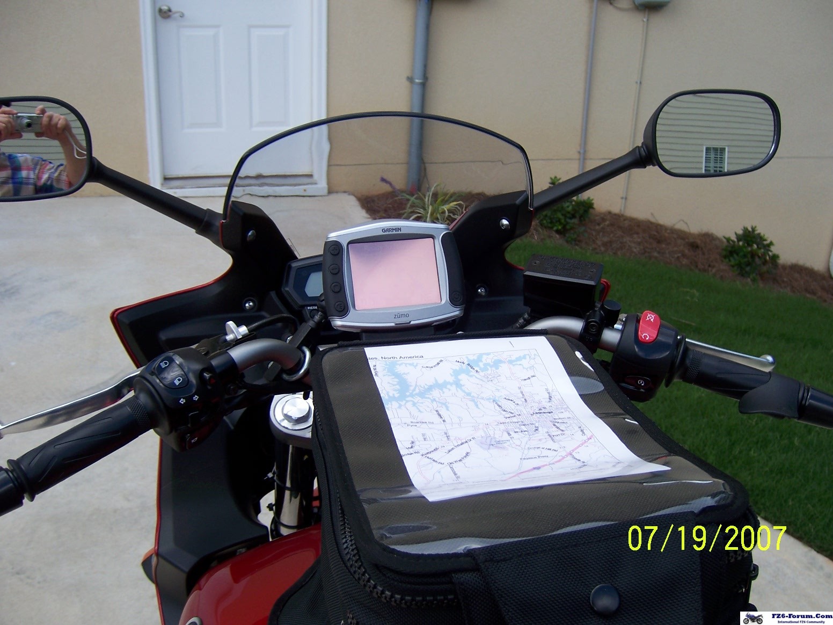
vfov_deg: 39.7
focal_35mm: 36
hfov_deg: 51.4
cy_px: 312
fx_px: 866
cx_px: 416
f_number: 2.8
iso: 80
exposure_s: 1/500
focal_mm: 6.2
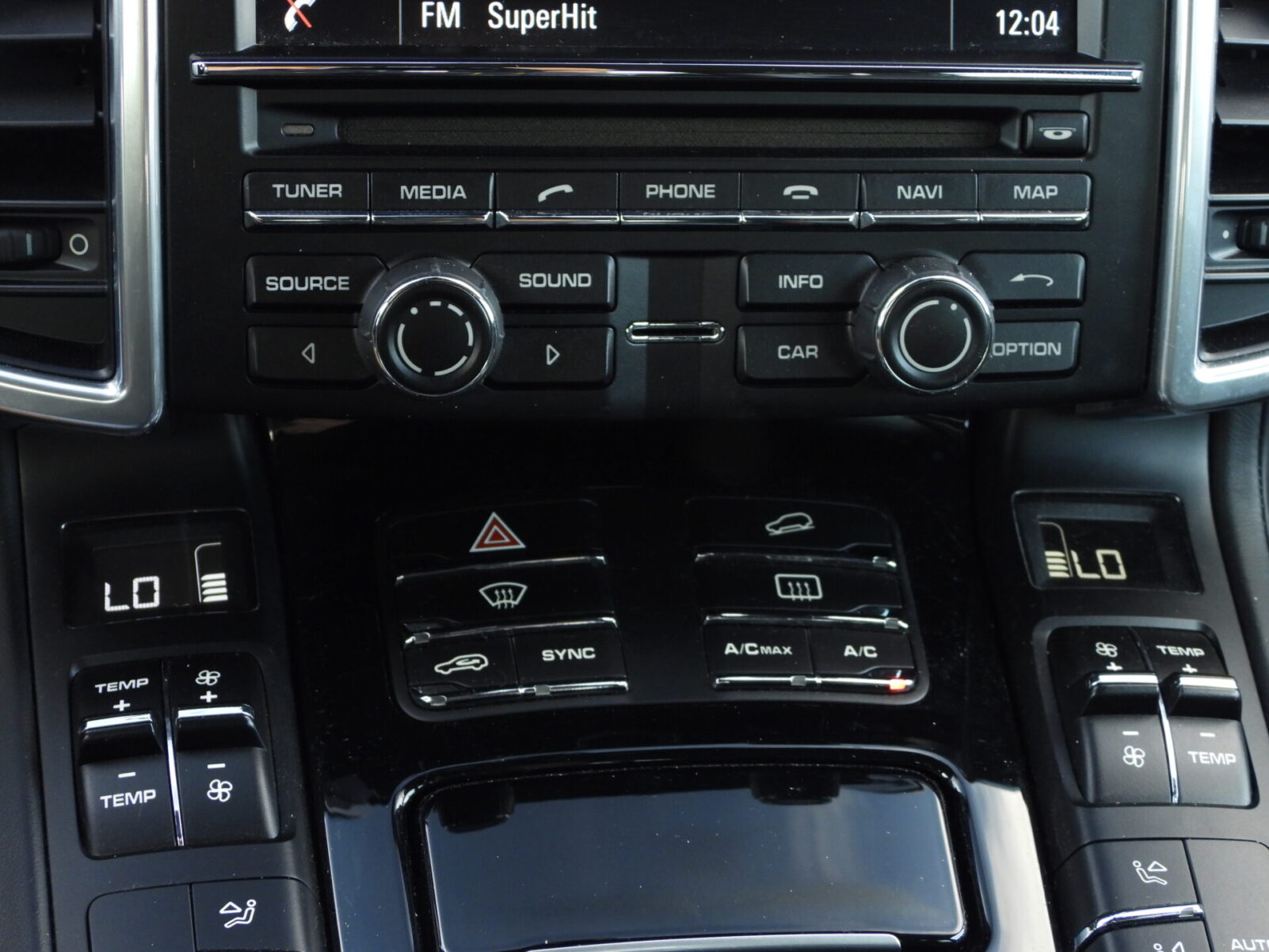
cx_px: 634
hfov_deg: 27.8
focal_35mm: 70
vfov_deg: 21.0
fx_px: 2567
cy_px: 476
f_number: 3.5
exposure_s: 1/30
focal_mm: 12.6
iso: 320
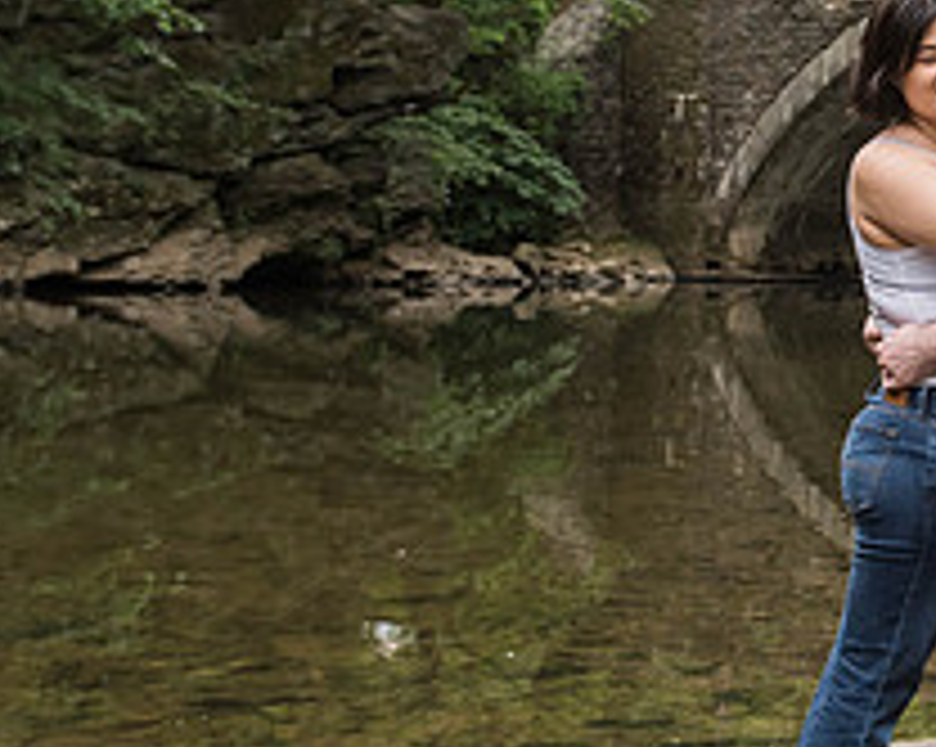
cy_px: 222
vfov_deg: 19.8
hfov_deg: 23.5
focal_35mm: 77
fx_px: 2131
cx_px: 976
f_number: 4
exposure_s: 1/160
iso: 1250
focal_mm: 27
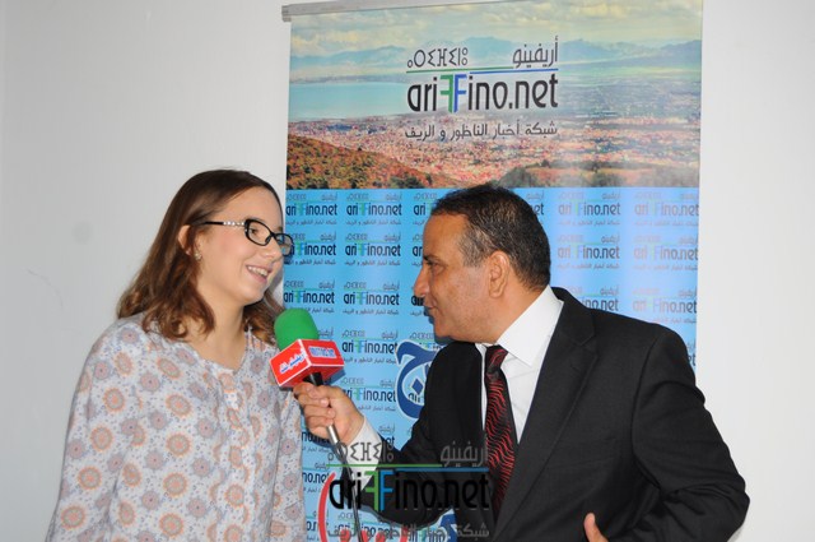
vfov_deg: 29.8
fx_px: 1017
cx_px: 408
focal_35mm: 45
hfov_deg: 43.7
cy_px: 271
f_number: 4.2
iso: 200
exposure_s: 1/60
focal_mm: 30
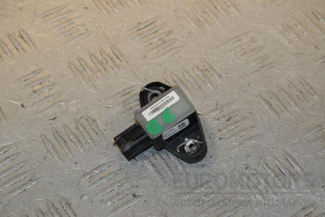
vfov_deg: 10.2
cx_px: 162
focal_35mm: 135
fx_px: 1219
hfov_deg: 15.2
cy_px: 108
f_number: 9
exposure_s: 1/200
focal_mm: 90
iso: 800
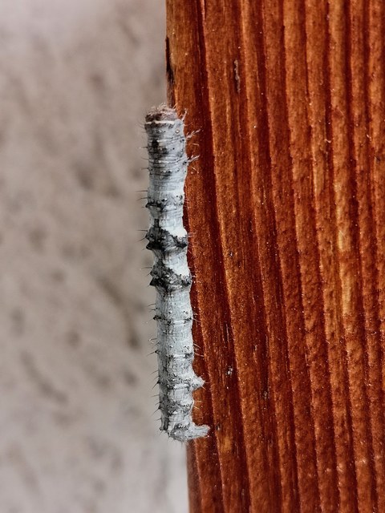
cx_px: 192
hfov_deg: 27.5
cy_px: 256
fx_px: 786
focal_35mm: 53
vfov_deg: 36.2
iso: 80
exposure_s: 1/50
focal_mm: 3.95
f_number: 1.8
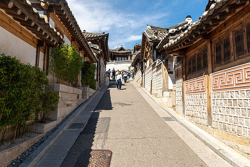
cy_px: 79
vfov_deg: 49.6
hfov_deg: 69.3
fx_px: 181
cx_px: 133
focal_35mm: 26
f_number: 4
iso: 64
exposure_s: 1/1250
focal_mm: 24
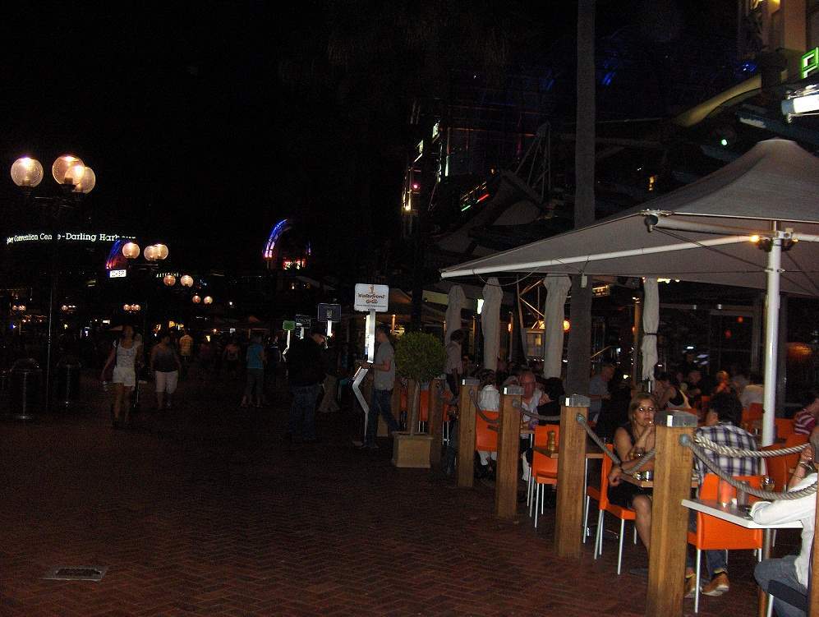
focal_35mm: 39
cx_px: 410
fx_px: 924
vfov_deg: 36.9
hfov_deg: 47.8
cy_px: 308
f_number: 2.8
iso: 200
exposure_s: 1/60
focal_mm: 8
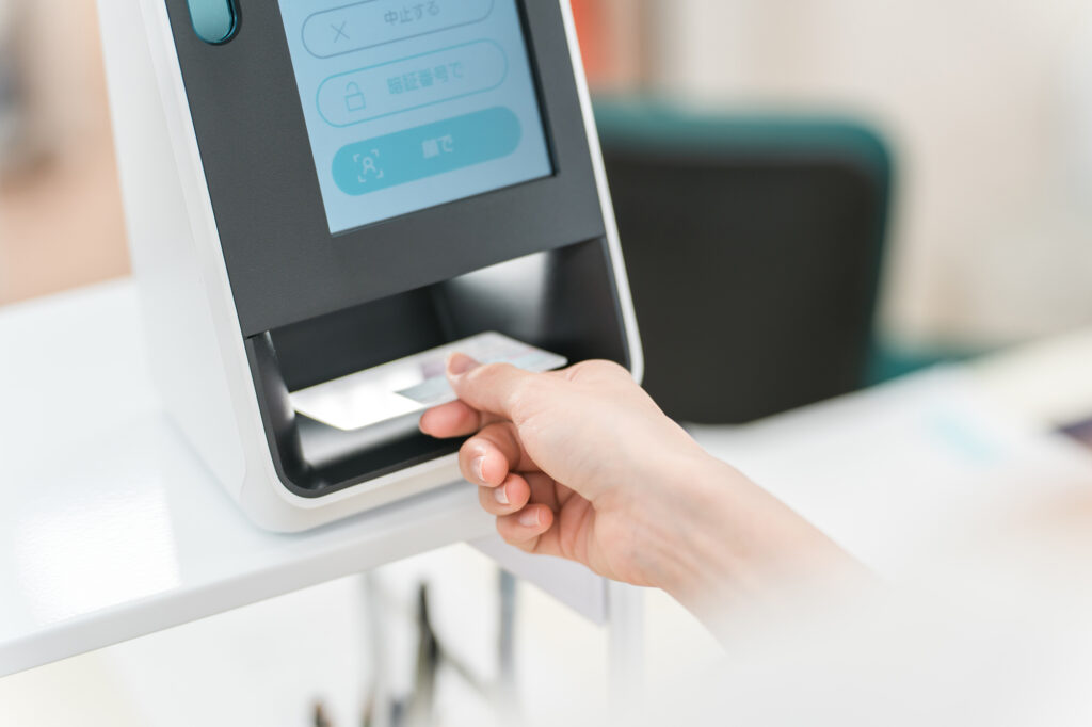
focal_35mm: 81
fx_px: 2456
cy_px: 364
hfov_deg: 25.1
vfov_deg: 16.8
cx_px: 546
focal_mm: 81
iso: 200
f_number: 2.8
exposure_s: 1/200
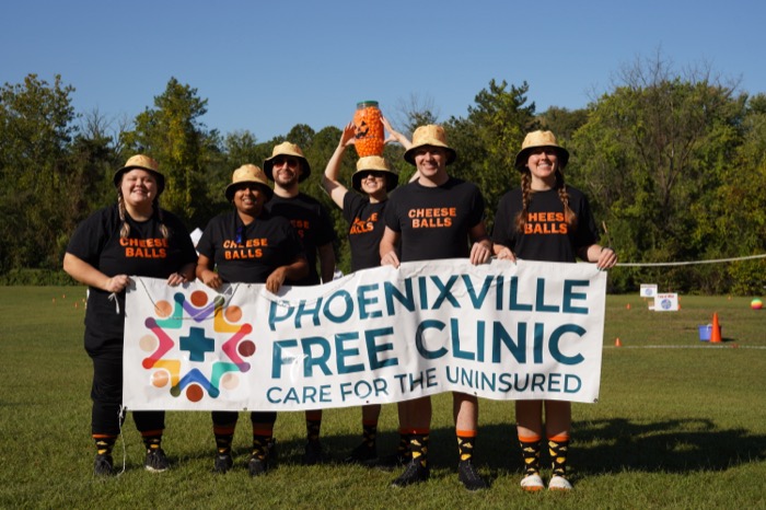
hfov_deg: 42.8
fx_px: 978
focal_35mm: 46
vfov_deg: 29.2
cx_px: 383
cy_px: 255
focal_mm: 46
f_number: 8
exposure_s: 1/500
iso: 100
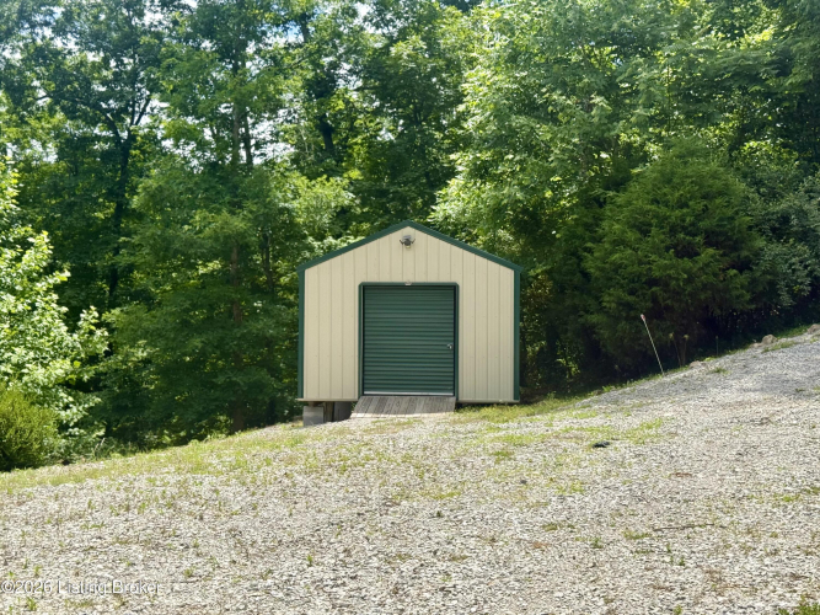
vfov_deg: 30.3
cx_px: 410
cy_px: 308
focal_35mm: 48
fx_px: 1137
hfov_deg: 39.7
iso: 64
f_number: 1.78
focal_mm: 6.76
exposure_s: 1/2865
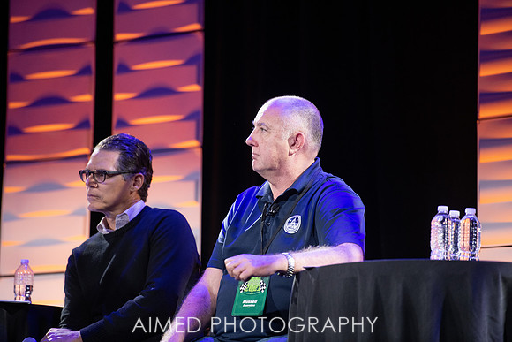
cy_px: 171
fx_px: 2845
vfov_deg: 6.9
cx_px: 256
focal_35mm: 200
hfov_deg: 10.3
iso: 1600
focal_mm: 200
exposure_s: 1/320
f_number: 3.2
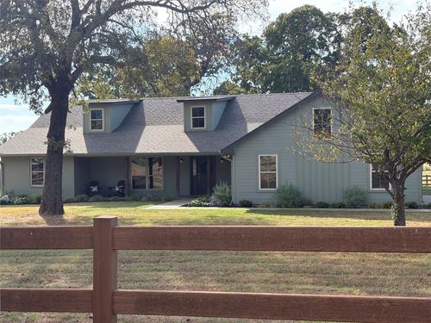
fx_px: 647
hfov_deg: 36.8
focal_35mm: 52
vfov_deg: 28.0
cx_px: 216
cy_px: 162
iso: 50
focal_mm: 5.96
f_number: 1.6
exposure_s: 1/1032
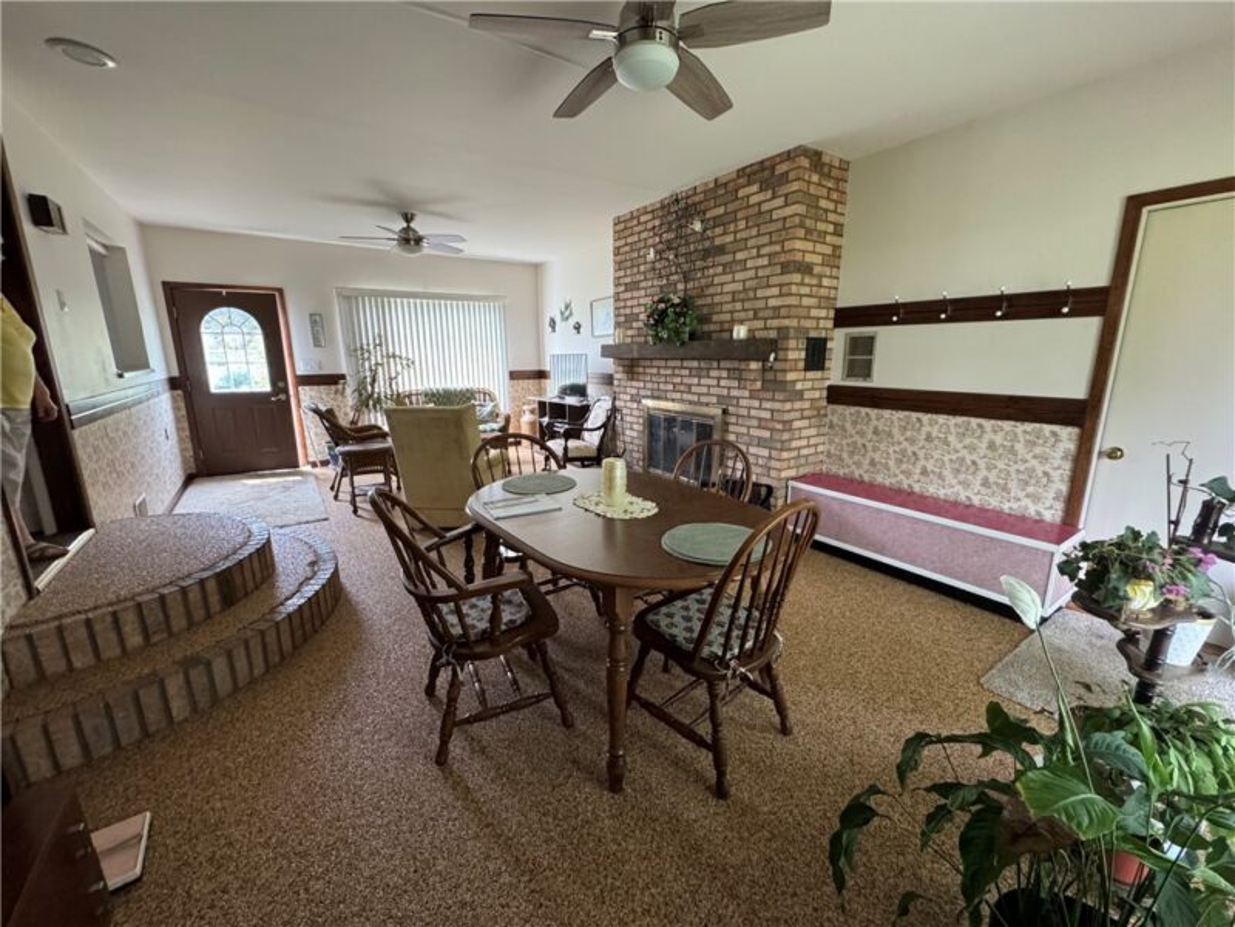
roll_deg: +0.1
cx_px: 618
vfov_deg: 85.7
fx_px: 499
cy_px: 464
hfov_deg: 102.1
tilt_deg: -13.1
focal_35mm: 14
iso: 320
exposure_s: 1/99
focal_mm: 2.22
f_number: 2.2
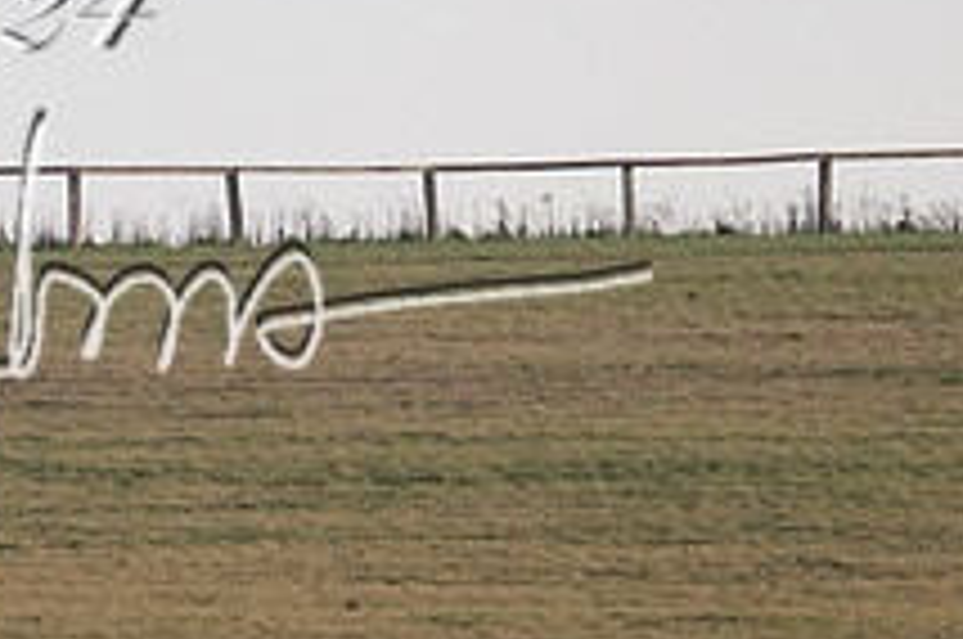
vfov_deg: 0.8
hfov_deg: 1.3
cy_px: -135
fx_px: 43456
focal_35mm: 1627
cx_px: -310
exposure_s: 1/2000
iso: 800
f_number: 5
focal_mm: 400
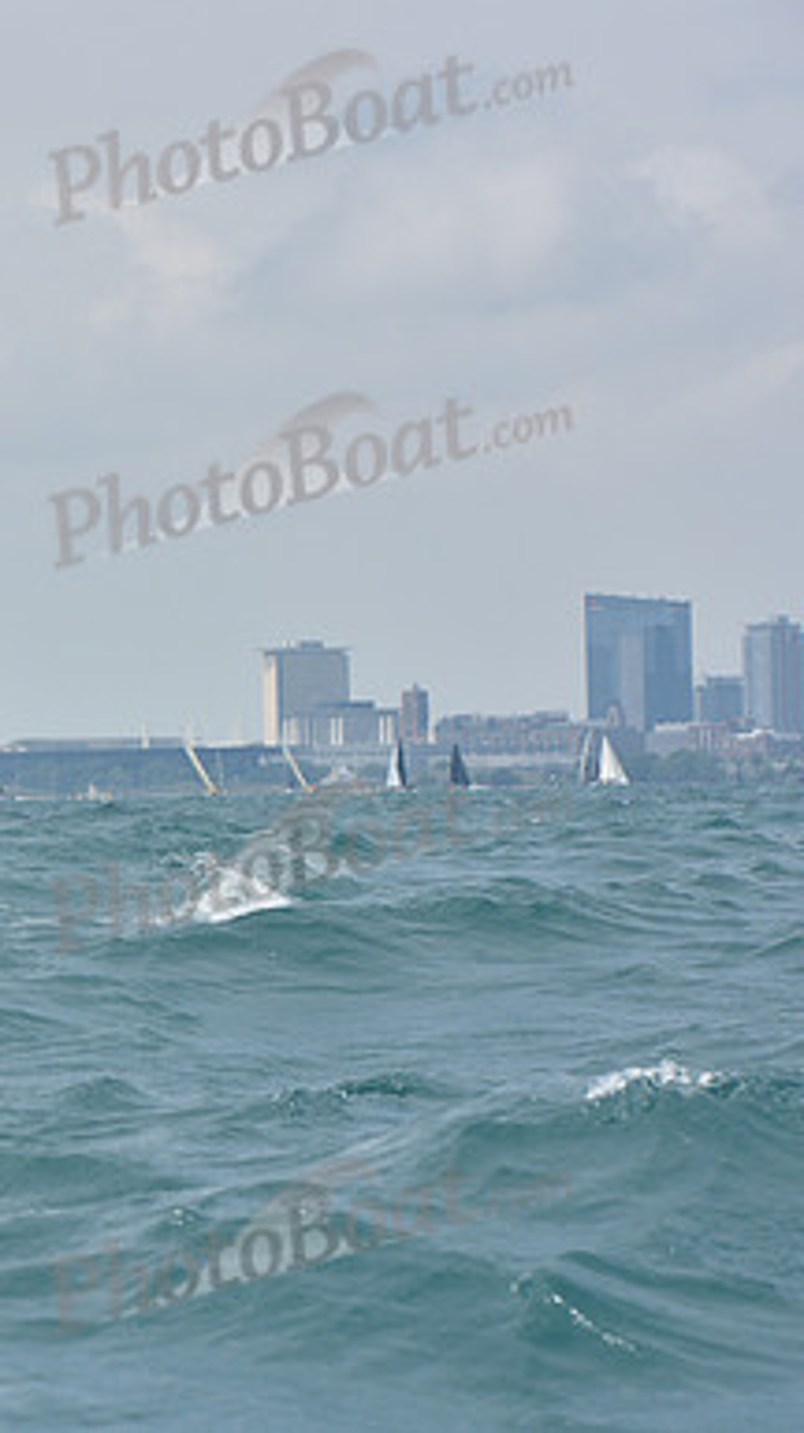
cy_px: 716
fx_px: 9000
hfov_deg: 5.1
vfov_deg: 9.1
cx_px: -141
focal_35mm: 237
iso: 250
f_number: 11
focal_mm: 150
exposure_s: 1/800
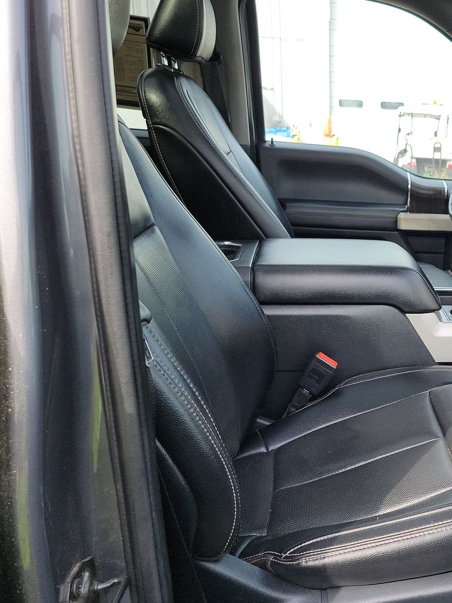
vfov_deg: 48.9
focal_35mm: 38
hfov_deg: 34.6
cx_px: 444
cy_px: 324
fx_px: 662
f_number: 1.8
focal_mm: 6.7
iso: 50
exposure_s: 1/131
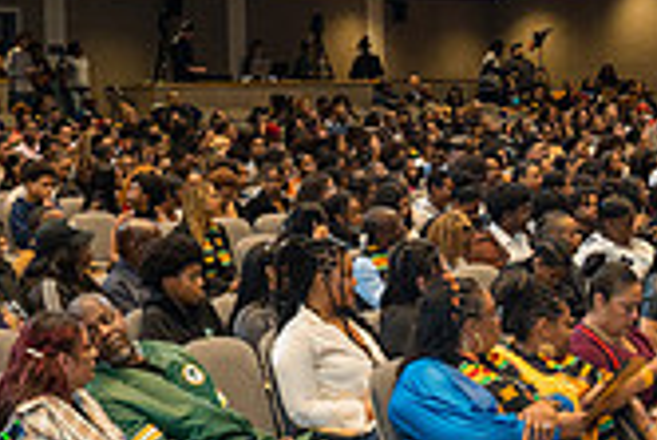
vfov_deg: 15.0
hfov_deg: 22.2
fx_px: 1644
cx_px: 96
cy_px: 22
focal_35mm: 90
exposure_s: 1/250
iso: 1250
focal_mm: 24
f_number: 4
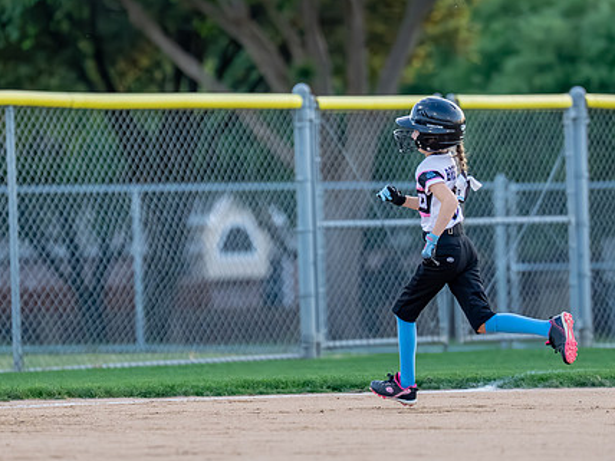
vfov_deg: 3.2
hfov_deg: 4.3
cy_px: 219
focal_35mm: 461
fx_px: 8190
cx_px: 311
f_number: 2.8
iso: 1600
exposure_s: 1/2000
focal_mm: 200
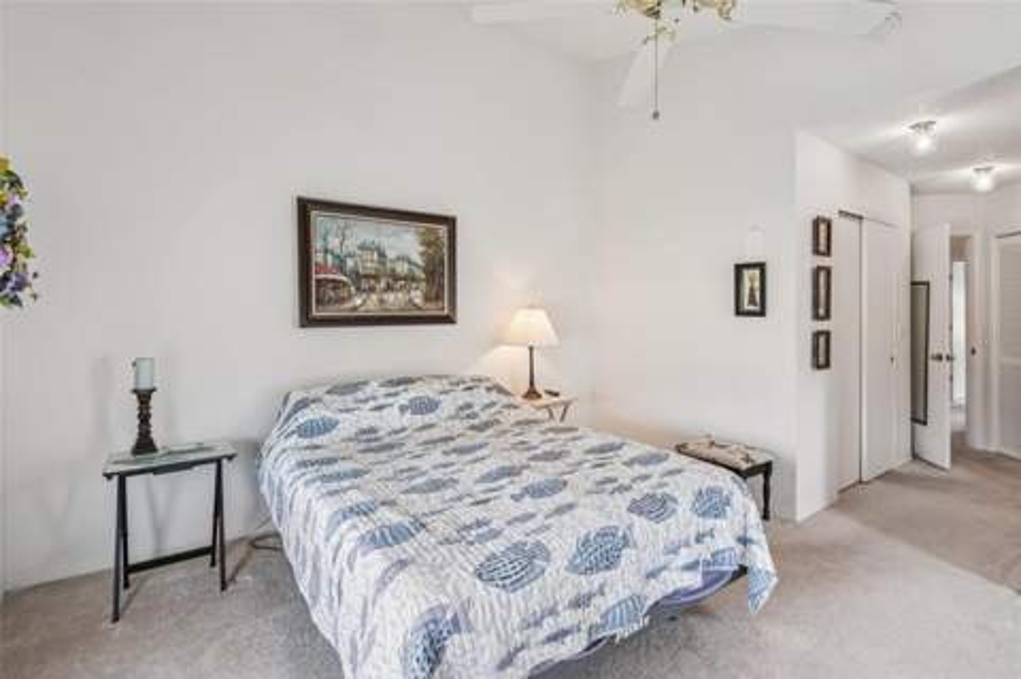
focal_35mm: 16
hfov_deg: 96.8
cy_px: 340
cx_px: 510
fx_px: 453
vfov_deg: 73.6
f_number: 8
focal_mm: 16
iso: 400
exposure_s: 1/30
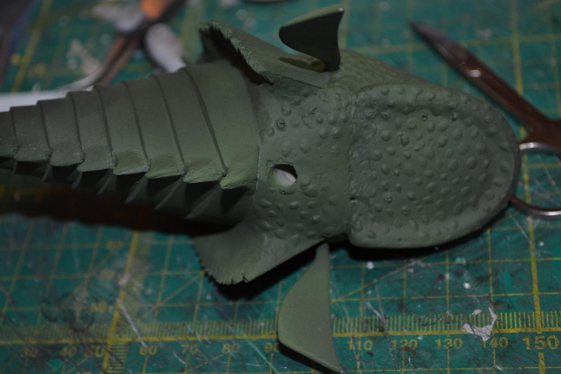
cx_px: 280
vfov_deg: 19.7
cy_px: 187
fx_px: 1075
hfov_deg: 29.2
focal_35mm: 69
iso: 560
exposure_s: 1/60
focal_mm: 46
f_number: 5.3
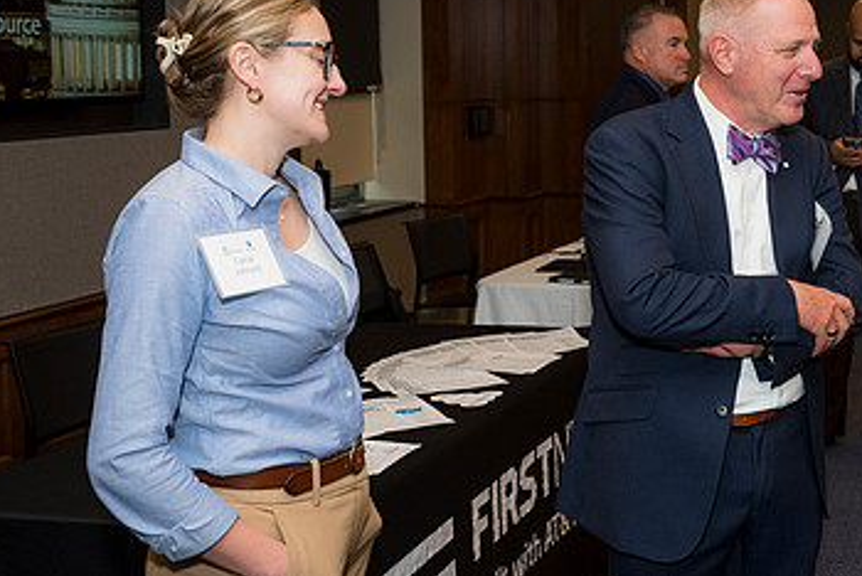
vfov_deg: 25.6
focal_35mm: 53
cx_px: 685
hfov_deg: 36.3
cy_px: 282
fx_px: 1270
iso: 800
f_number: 5
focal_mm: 32
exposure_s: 1/125
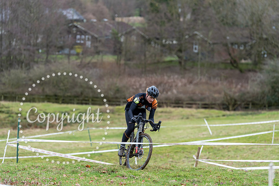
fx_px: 1077
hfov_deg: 14.8
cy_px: 93
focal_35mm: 139
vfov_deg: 9.9
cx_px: 140
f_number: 3.2
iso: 1250
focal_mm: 139
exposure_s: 1/1000
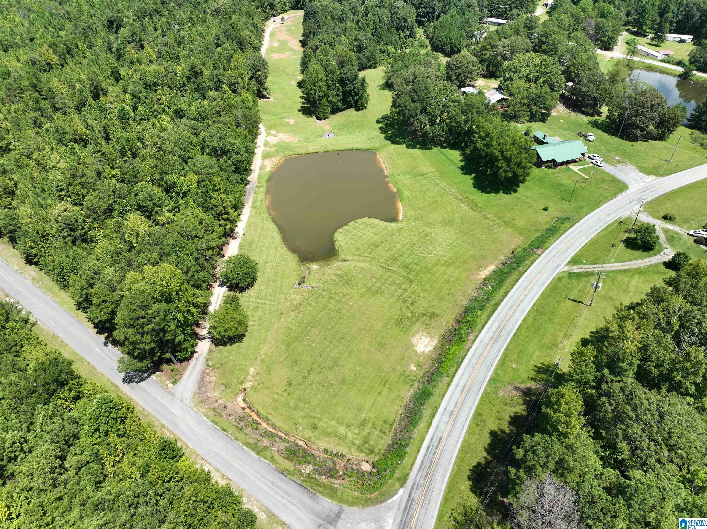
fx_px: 490
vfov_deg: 56.8
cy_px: 264
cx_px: 354
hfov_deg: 71.6
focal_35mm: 24
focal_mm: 12.29
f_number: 2.8
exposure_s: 1/1000
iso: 100
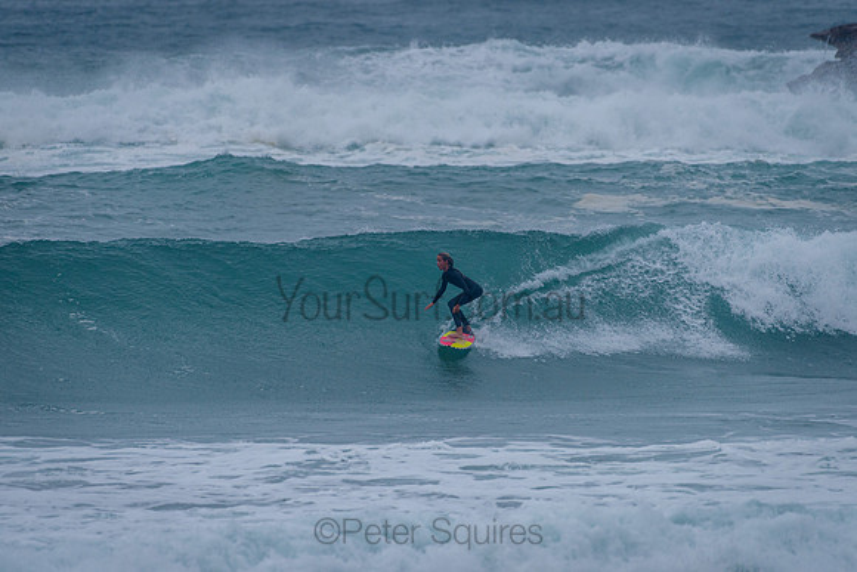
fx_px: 14584
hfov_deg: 3.4
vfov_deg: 2.2
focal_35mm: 613
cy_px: 286
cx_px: 428
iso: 400
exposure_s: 1/2000
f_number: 5.6
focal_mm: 500
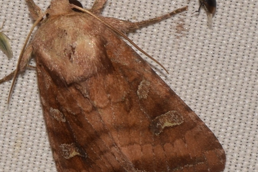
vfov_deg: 3.2
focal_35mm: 432
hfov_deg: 4.8
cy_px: 82
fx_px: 3095
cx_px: 106
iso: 125
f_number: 14
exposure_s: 1/160
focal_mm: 140
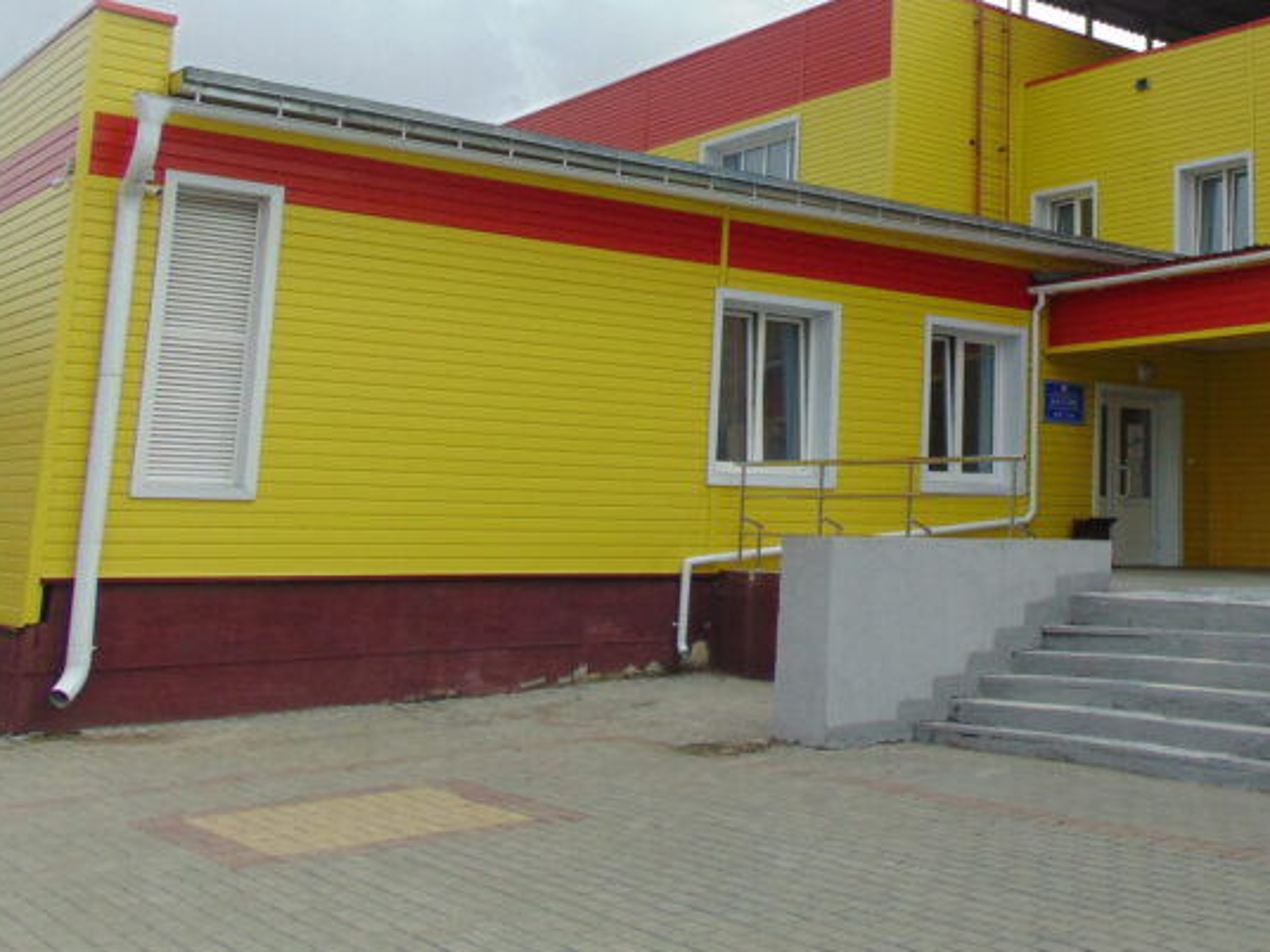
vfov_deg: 33.8
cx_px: 1019
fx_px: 1541
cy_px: 269
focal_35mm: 42
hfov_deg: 42.7
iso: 80
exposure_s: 1/250
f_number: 7.7
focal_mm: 4.5
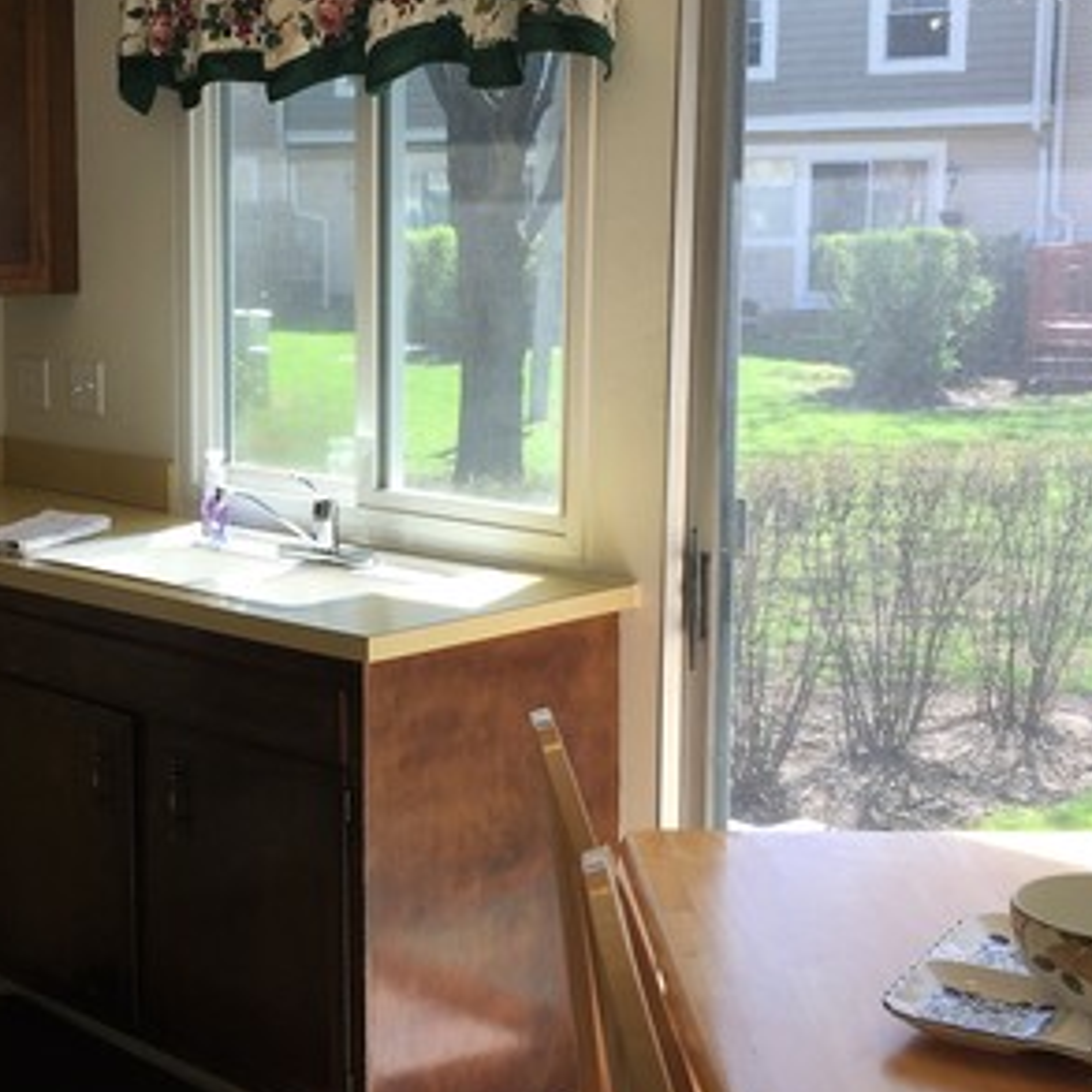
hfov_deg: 30.2
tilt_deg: -8.4
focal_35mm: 56
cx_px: 309
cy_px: 548
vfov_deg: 30.6
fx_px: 1999
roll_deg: +0.4
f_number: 2.2
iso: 32
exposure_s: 1/150
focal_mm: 4.15
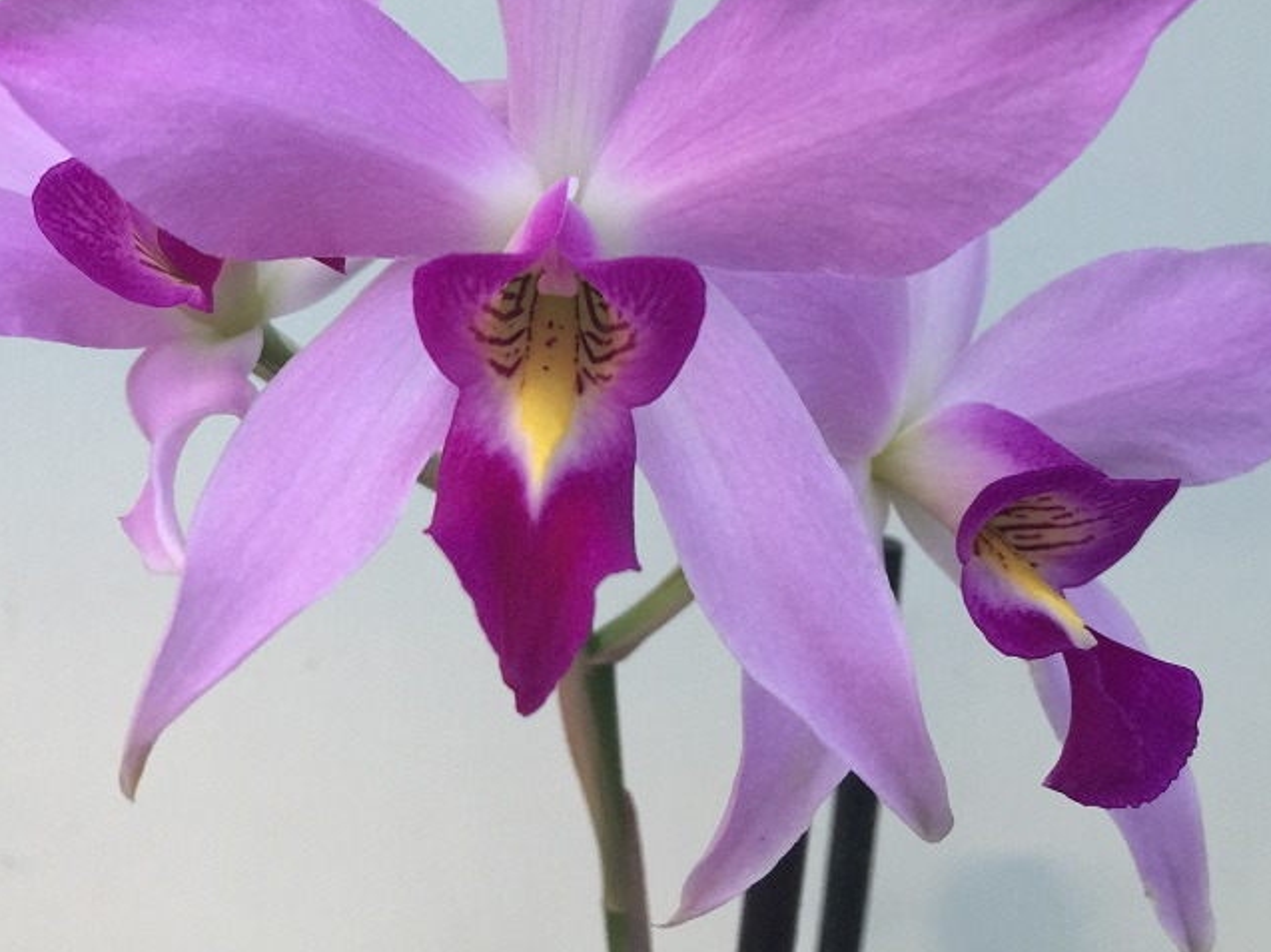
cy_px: 284
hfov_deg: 45.6
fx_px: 1505
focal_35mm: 41
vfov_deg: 34.6
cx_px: 527
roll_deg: -0.3
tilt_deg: -11.8
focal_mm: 4.15
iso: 64
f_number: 2.2
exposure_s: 1/33
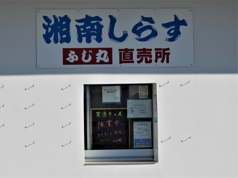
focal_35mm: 185
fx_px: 1272
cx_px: 119
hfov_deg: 10.7
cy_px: 89
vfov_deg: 8.0
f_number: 4.5
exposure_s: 1/1000
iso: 100
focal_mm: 33
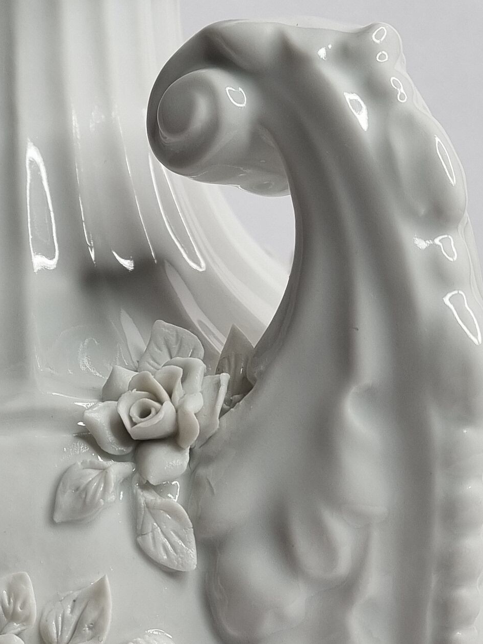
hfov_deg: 17.6
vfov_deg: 23.5
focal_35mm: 83
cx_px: 66
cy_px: 372
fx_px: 1544
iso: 50
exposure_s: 1/164
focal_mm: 5.4
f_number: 1.8
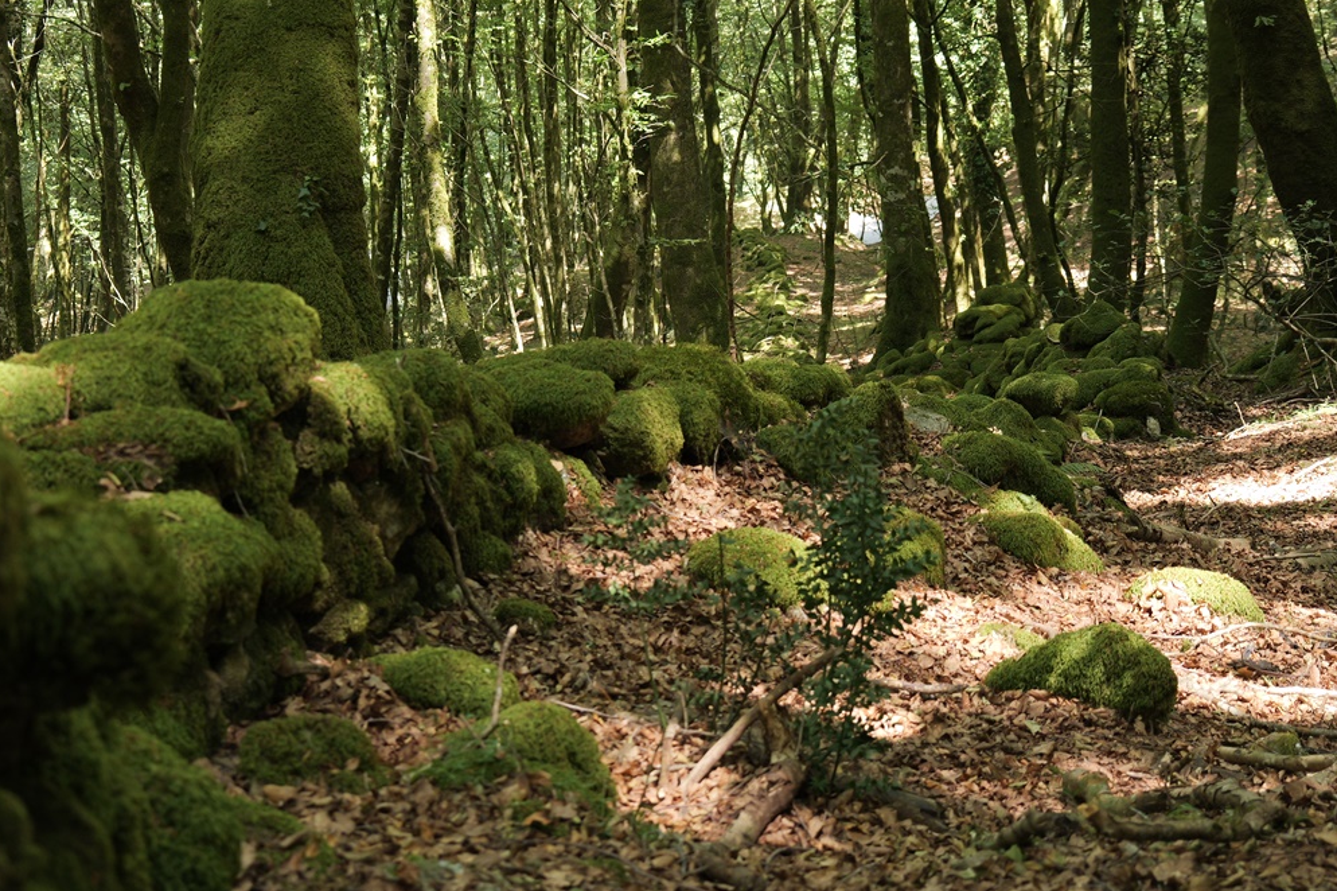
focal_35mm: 77
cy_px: 409
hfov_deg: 26.3
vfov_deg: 17.7
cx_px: 541
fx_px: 2859
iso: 800
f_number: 5.3
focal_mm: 51
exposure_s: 1/60
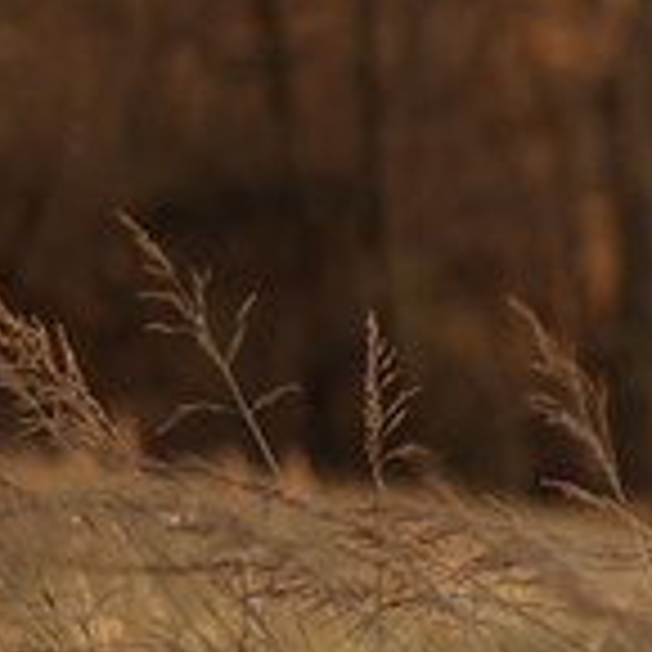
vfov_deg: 6.0
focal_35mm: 290
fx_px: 6180
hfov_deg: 5.9
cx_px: 1259
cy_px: 456
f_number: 1.4
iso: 200
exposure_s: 1/1250
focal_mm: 85
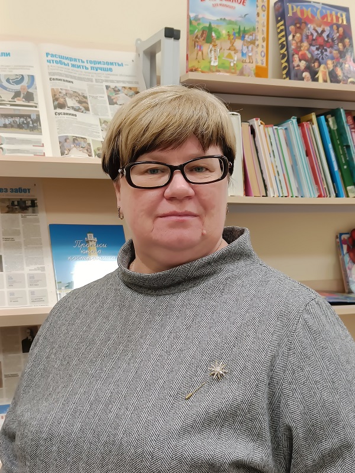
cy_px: 236
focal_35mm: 51
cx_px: 178
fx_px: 697
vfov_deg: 37.5
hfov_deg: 28.6
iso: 200
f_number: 1.8
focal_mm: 5.59
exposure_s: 1/50
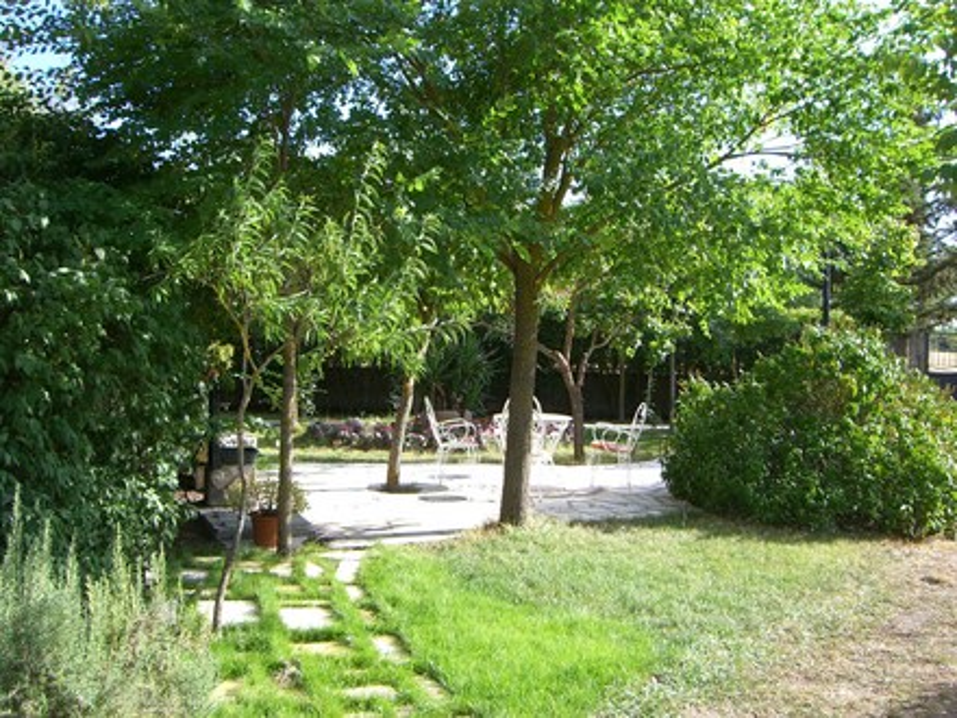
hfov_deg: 49.0
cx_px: 478
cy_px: 359
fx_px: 1051
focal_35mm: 38
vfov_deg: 37.7
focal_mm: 6.2
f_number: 4.3
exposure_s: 1/160
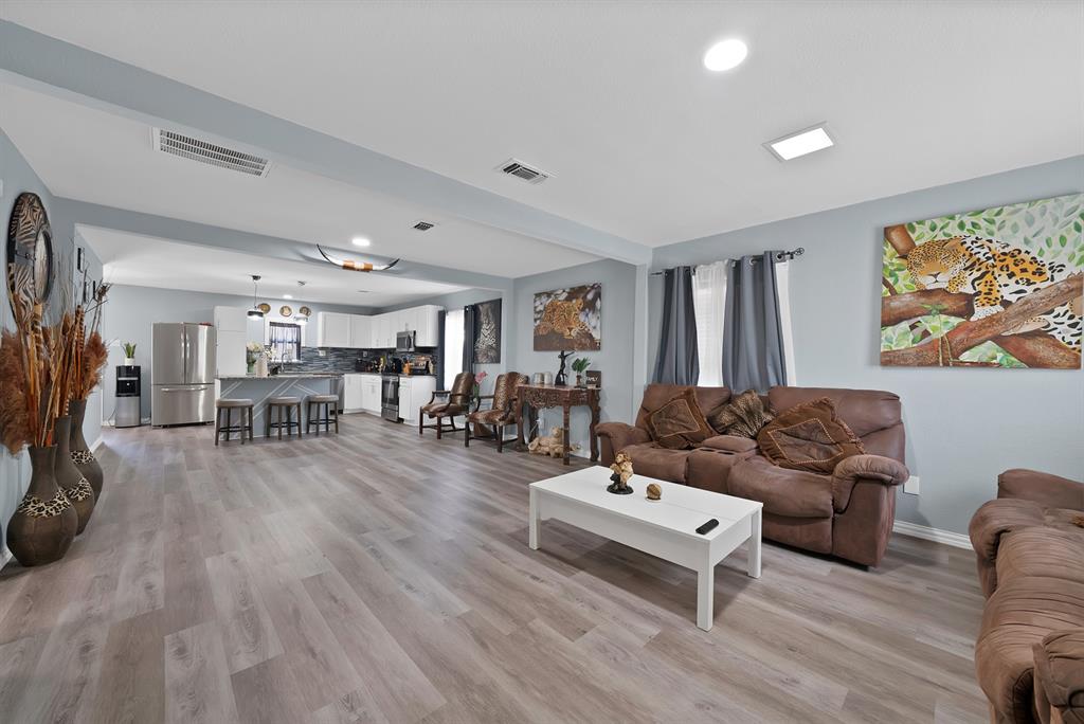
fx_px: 392
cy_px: 362
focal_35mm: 13
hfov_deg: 108.3
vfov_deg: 85.5
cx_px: 542
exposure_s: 1.3
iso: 640
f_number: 9
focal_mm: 13
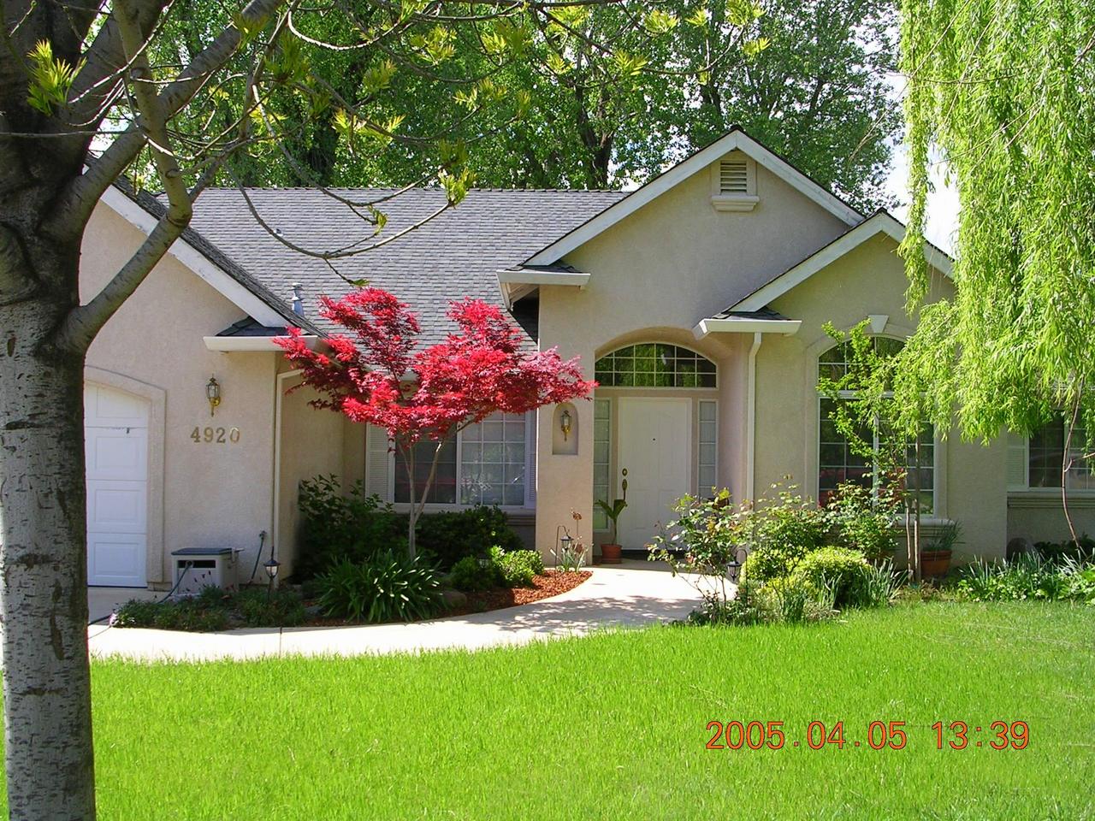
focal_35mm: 38
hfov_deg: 49.0
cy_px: 410
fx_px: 1202
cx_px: 548
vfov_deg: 37.7
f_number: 5.6
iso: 50
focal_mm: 5.8
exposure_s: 1/145
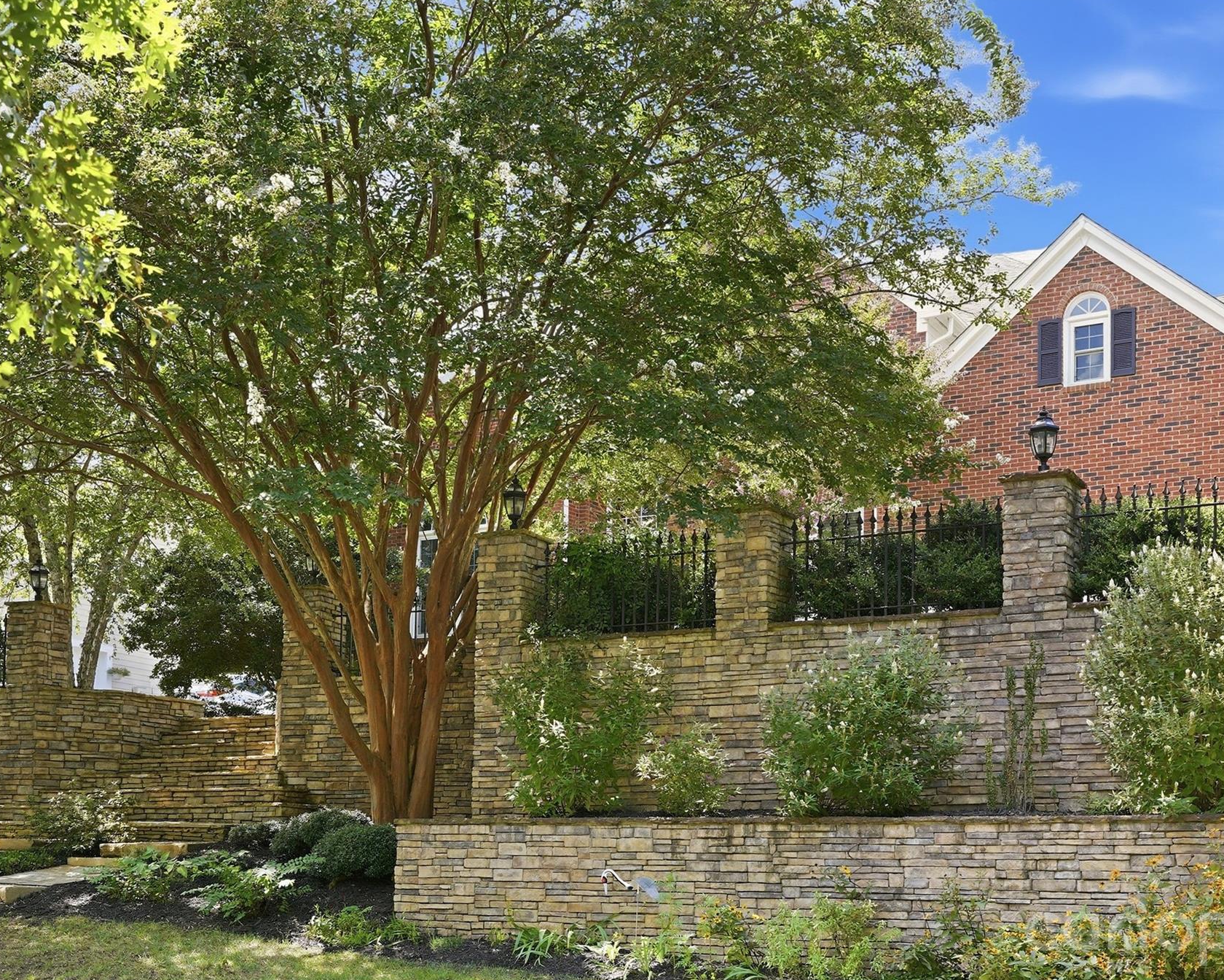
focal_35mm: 40
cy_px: 490
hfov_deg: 45.6
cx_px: 718
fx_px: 1449
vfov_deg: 37.3
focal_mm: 35
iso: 100
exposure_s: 1/60
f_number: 5
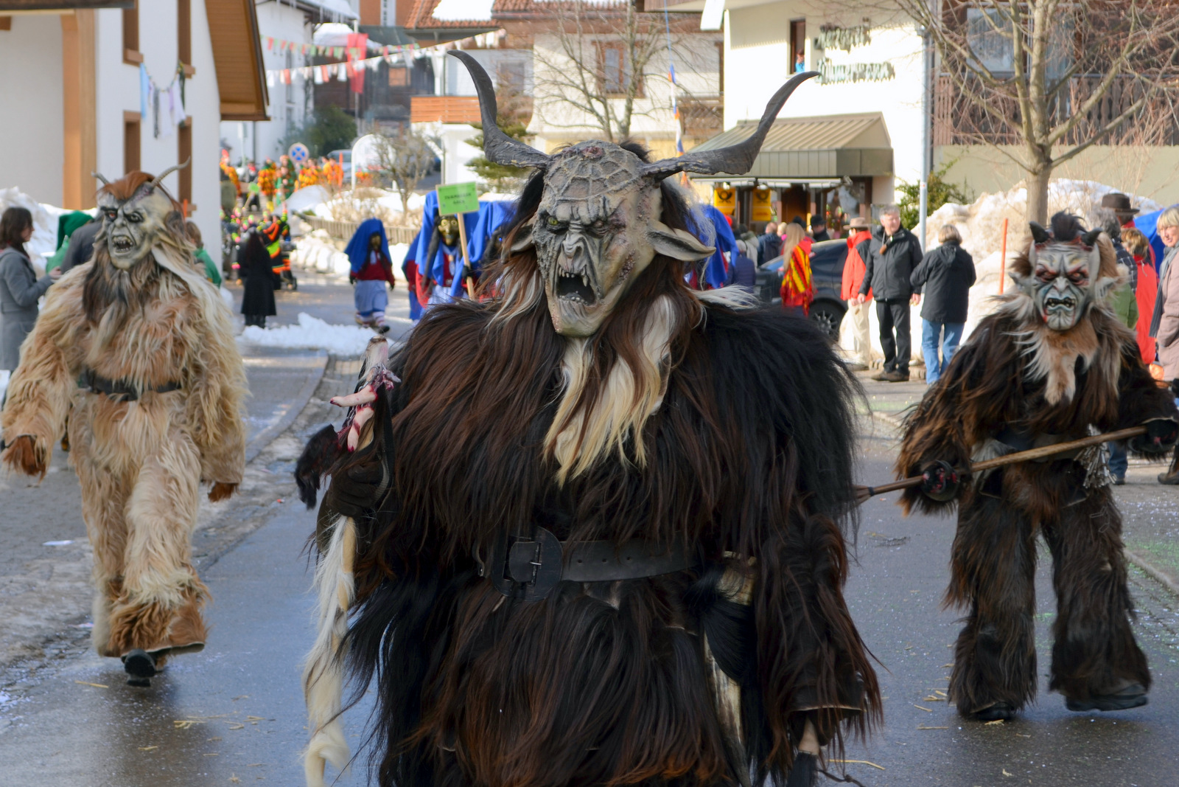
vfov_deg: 17.5
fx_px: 2555
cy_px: 394
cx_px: 590
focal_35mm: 78
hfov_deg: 26.0
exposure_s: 1/200
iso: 100
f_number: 8
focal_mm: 52
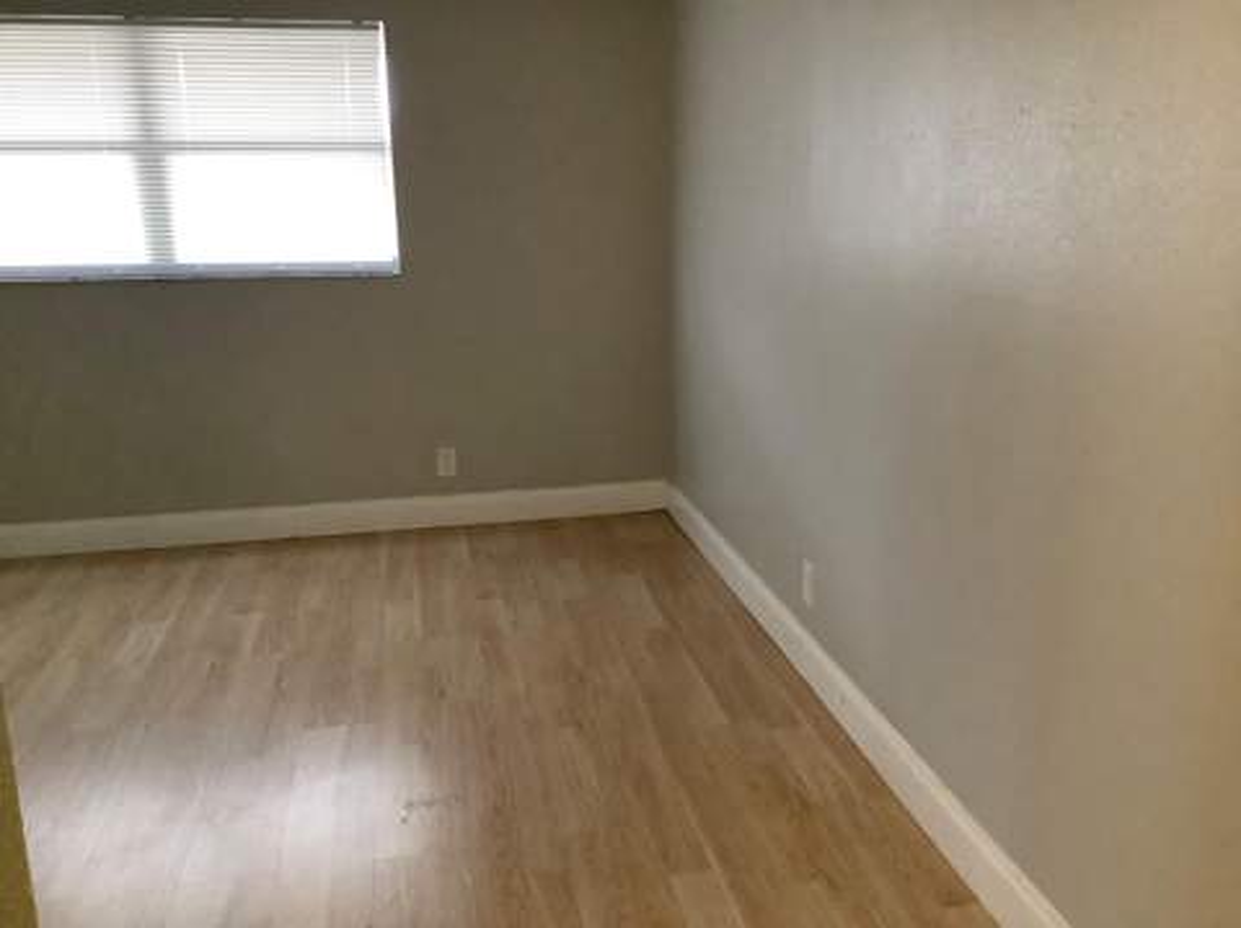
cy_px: 464
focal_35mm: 31
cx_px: 620
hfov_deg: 58.4
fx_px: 1110
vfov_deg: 45.4
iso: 400
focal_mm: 3.3
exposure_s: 1/40
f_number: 2.4
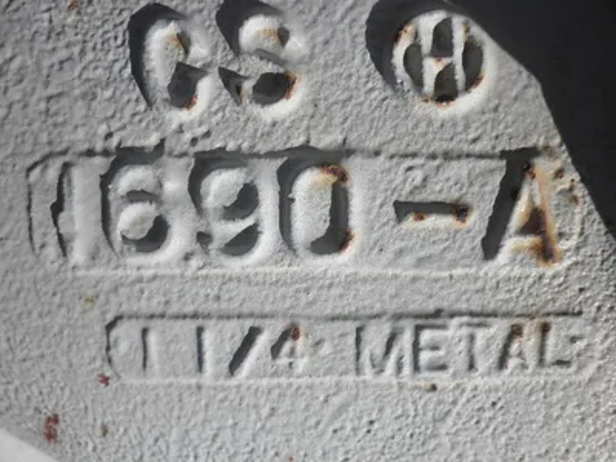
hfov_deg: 52.6
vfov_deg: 40.7
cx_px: 308
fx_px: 623
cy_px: 231
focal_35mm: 35
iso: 64
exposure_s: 1/250
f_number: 9.1
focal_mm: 6.1
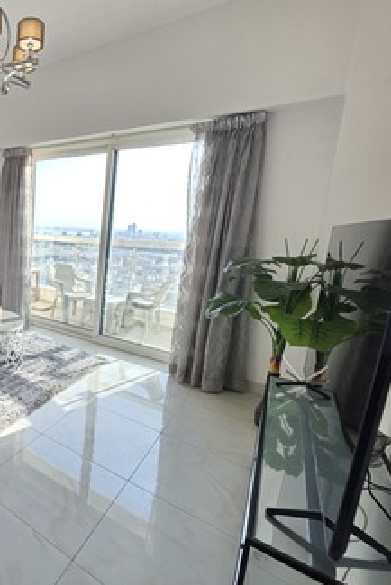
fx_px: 309
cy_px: 284
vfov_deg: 86.9
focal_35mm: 19
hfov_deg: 53.8
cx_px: 19
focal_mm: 2.2
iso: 64
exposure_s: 1/100
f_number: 1.9
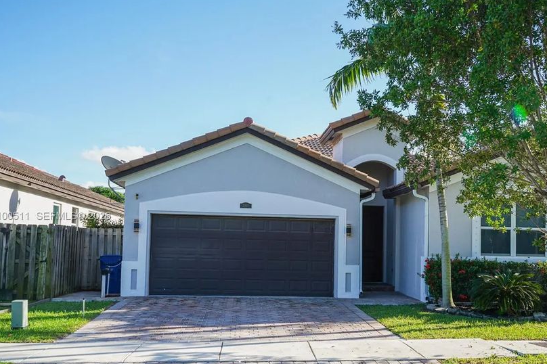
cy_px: 217
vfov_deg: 34.9
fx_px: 577
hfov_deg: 50.5
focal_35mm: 38
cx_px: 322
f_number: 8
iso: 100
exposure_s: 1/125
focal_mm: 30
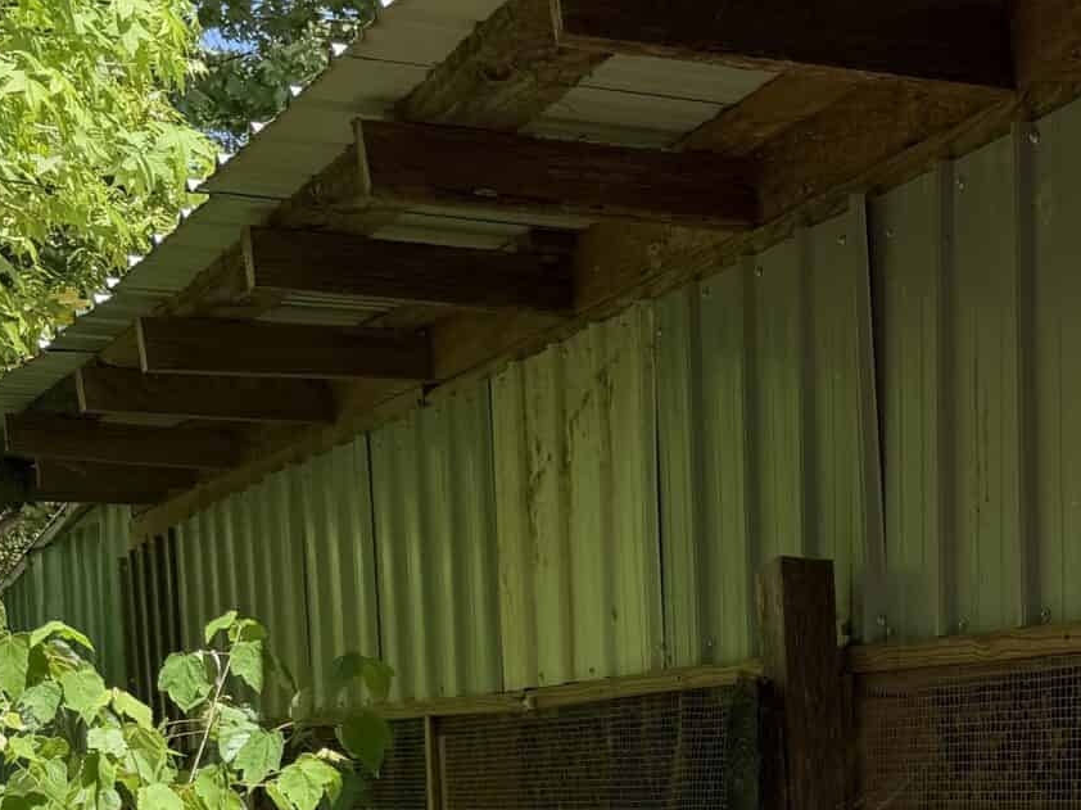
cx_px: 1586
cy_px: 1087
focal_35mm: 73
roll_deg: +0.2
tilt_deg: -3.6
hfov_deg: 22.3
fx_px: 2279
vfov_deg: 18.6
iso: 80
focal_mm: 6.76
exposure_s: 1/1727
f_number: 1.78
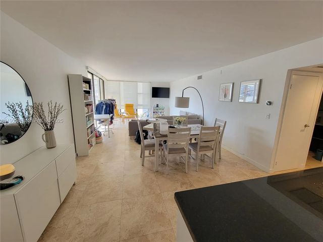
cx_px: 162
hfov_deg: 106.2
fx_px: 121
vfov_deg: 89.9
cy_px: 121
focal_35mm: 13
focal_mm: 2.2
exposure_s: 1/60
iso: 80
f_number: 2.2
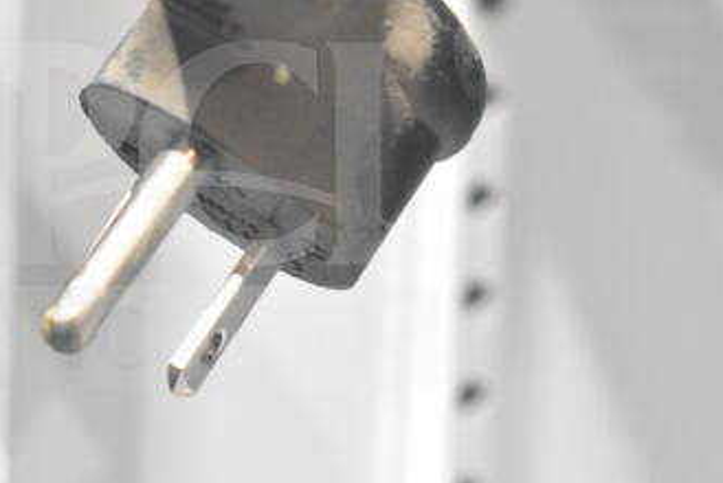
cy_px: 216
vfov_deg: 9.0
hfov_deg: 13.4
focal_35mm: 153
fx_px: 3074
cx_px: 191
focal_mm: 55
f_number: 5.6
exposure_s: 1/100
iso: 4500
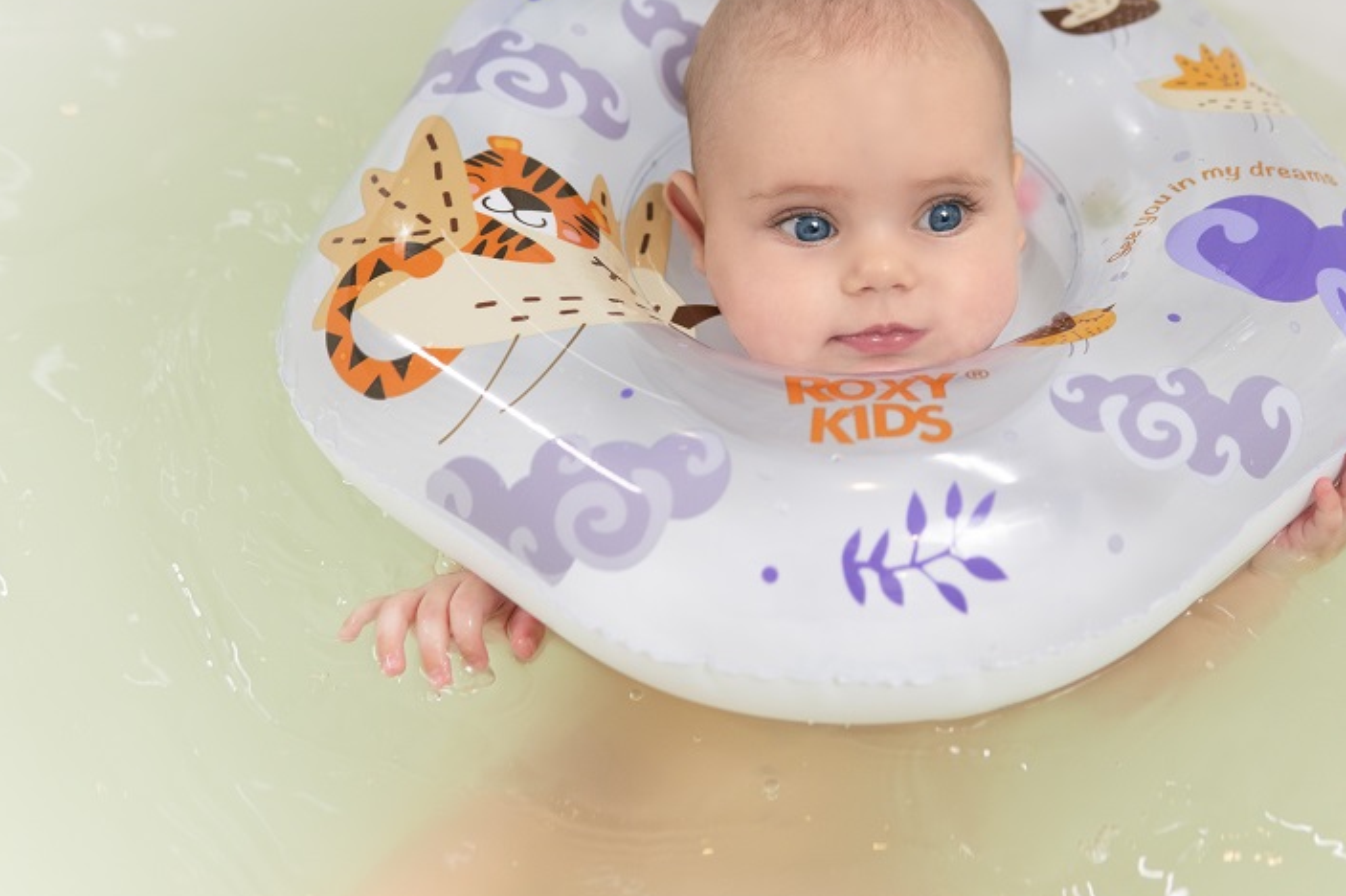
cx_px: 879
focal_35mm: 64
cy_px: 276
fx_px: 2392
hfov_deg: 31.2
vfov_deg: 21.1
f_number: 2.5
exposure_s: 1/250
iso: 200
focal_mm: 30
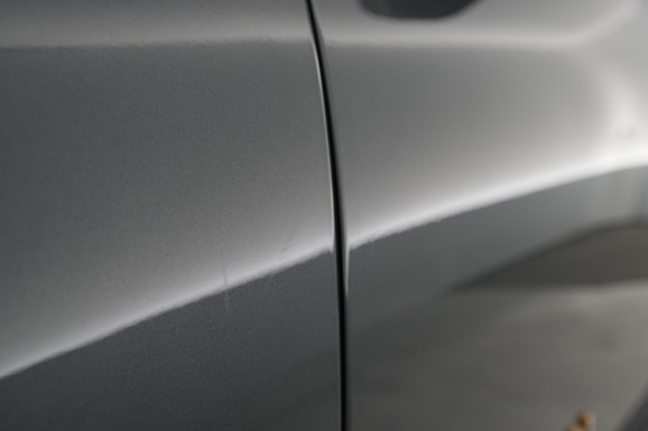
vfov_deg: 42.3
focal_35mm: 31
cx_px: 339
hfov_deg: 60.3
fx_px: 558
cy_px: 218
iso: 2000
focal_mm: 28
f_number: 4.5
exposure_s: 1/100
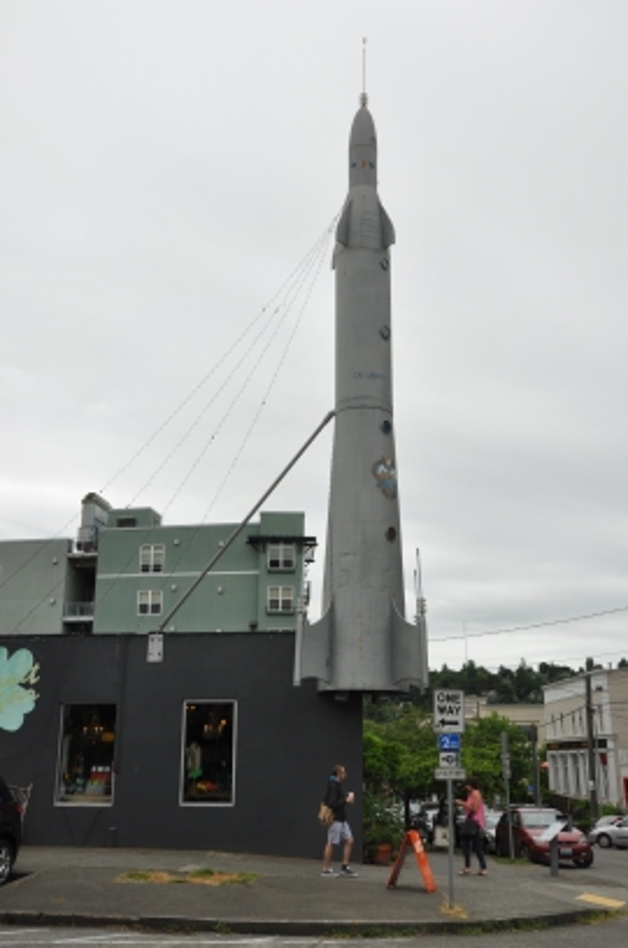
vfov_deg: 53.2
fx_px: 947
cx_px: 314
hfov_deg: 36.7
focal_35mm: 36
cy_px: 474
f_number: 13
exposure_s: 1/160
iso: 200
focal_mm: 24
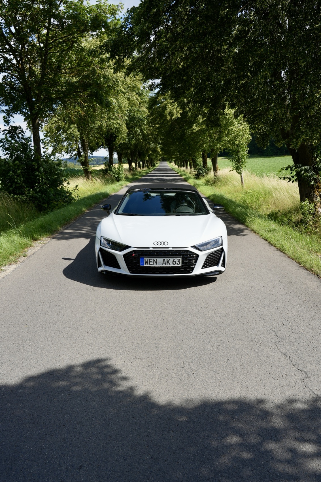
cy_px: 241
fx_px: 388
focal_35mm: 29
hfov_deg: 45.0
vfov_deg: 63.7
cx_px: 160
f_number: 7.1
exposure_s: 1/250
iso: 100
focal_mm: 29
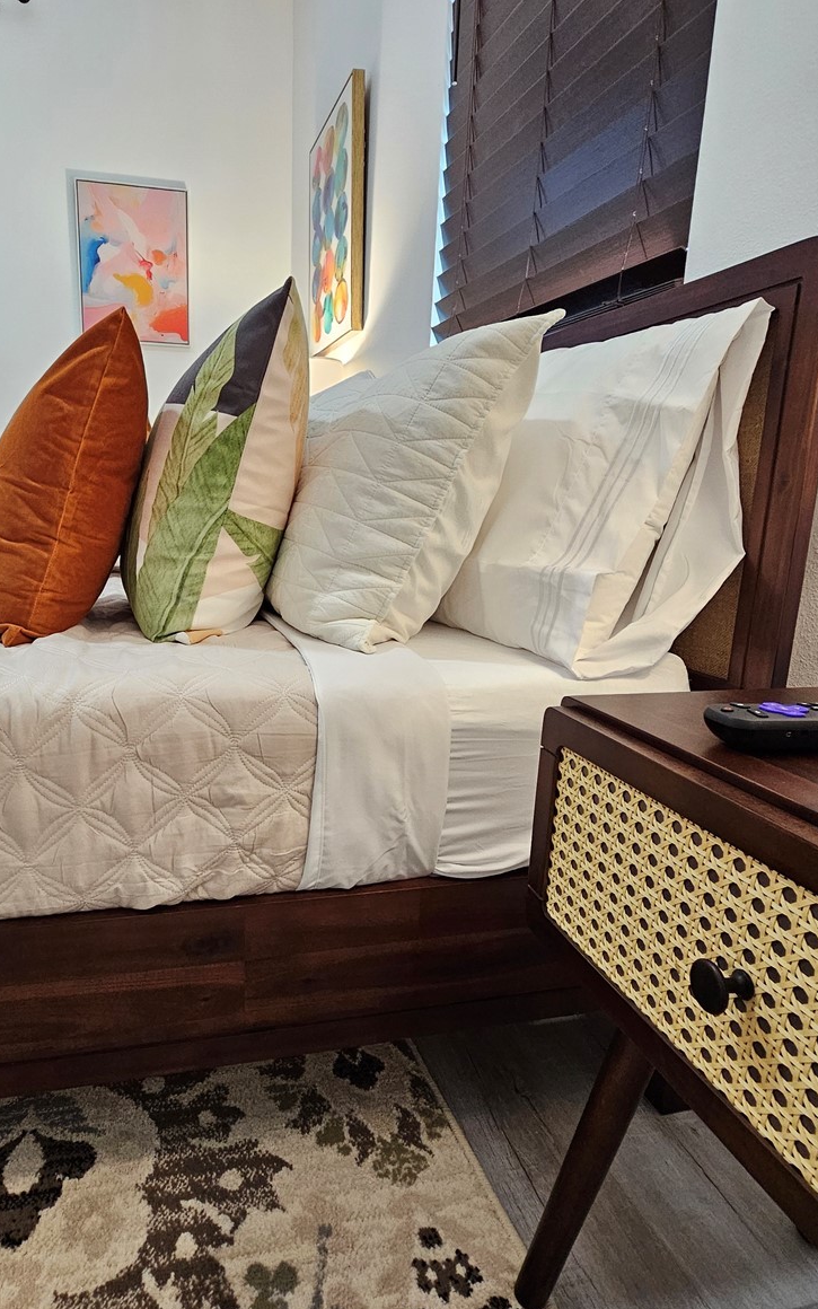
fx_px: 678
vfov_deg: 88.0
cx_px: 293
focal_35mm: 19
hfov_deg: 61.2
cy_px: 657
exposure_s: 1/60
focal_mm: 2.2
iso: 400
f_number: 2.2
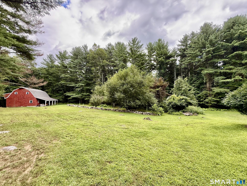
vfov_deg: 85.7
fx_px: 100
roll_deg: +1.4
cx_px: 124
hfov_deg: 102.1
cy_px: 93
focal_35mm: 14
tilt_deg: +3.3
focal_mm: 2.22
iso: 64
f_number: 2.2
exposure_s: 1/157
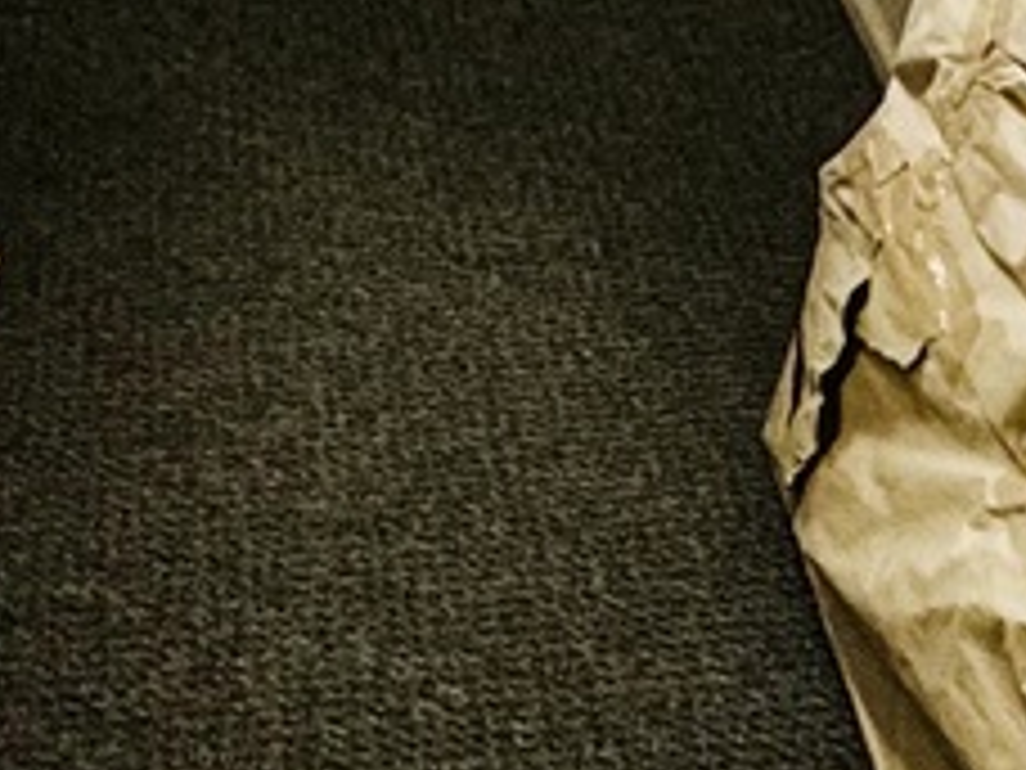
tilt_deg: -6.8
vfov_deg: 12.3
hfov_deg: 18.4
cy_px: -1150
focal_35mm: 92
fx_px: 2727
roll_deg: -1.6
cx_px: -608
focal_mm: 2.22
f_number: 2.2
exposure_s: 1/100
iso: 160
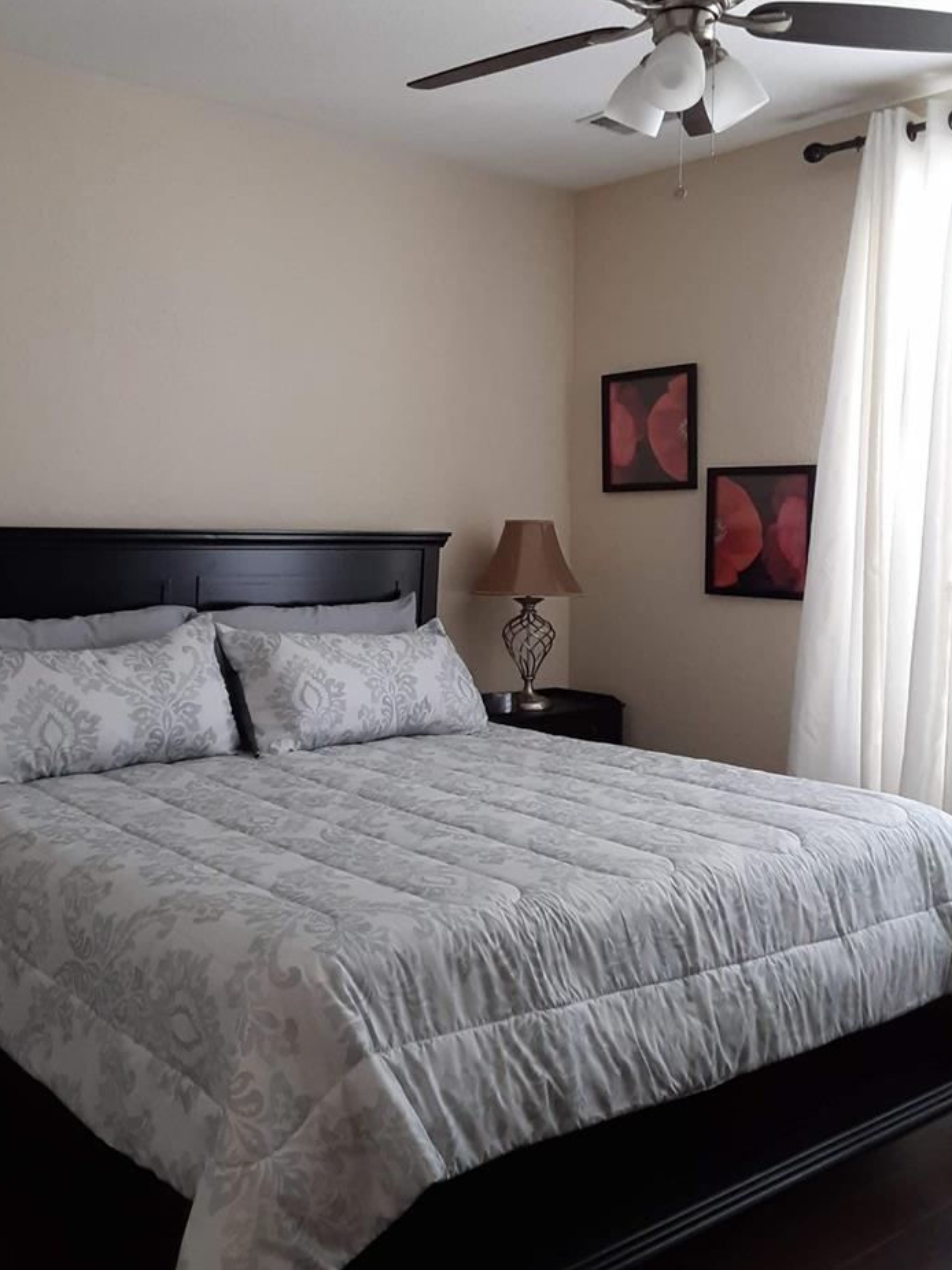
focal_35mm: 35
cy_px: 591
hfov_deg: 40.6
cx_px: 427
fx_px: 1284
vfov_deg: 52.6
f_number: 1.9
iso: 125
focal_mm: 2.91
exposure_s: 1/60
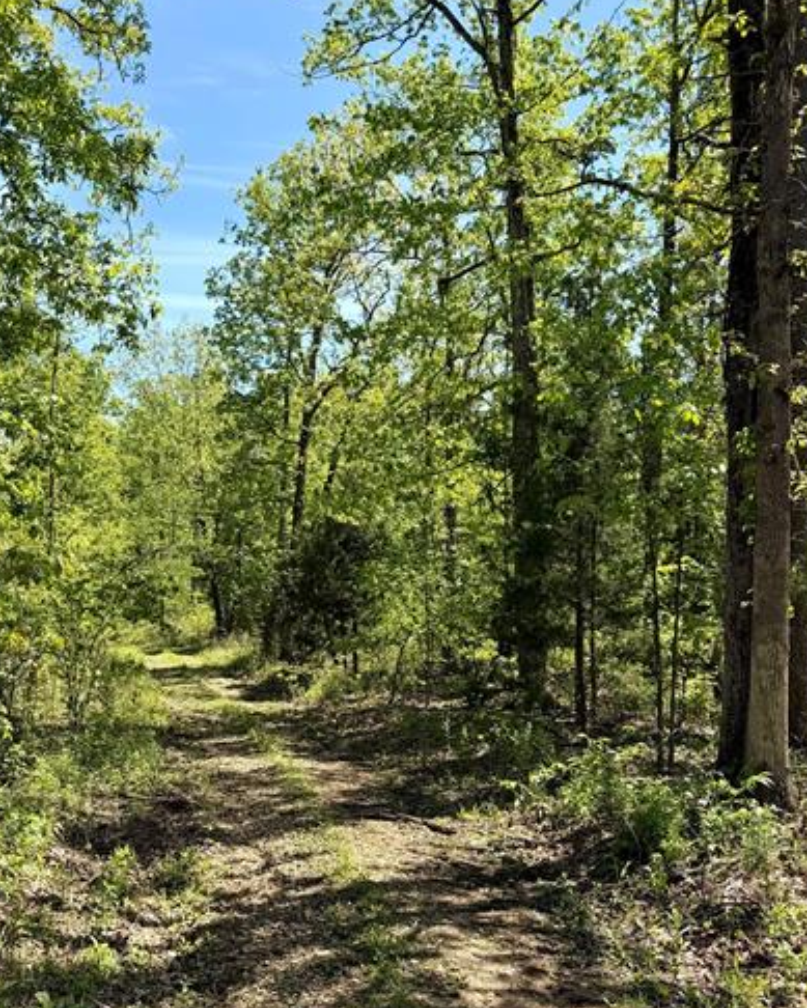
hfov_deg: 39.4
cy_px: 539
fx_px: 1104
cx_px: 236
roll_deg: -3.0
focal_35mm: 37
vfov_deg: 49.0
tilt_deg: +0.8
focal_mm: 6.76
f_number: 1.78
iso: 80
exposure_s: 1/2299
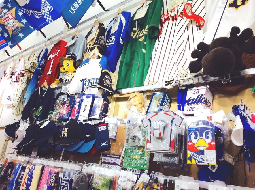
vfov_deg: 44.0
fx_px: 235
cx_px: 128
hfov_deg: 56.9
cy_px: 95
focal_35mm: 32
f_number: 2.4
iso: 32
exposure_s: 1/141
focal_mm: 3.3
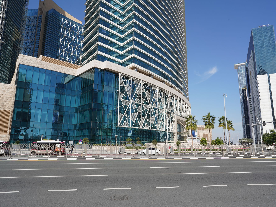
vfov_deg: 53.1
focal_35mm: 26
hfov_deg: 67.3
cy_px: 104
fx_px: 207
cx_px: 145
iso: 100
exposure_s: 1/100
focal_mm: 24
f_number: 16
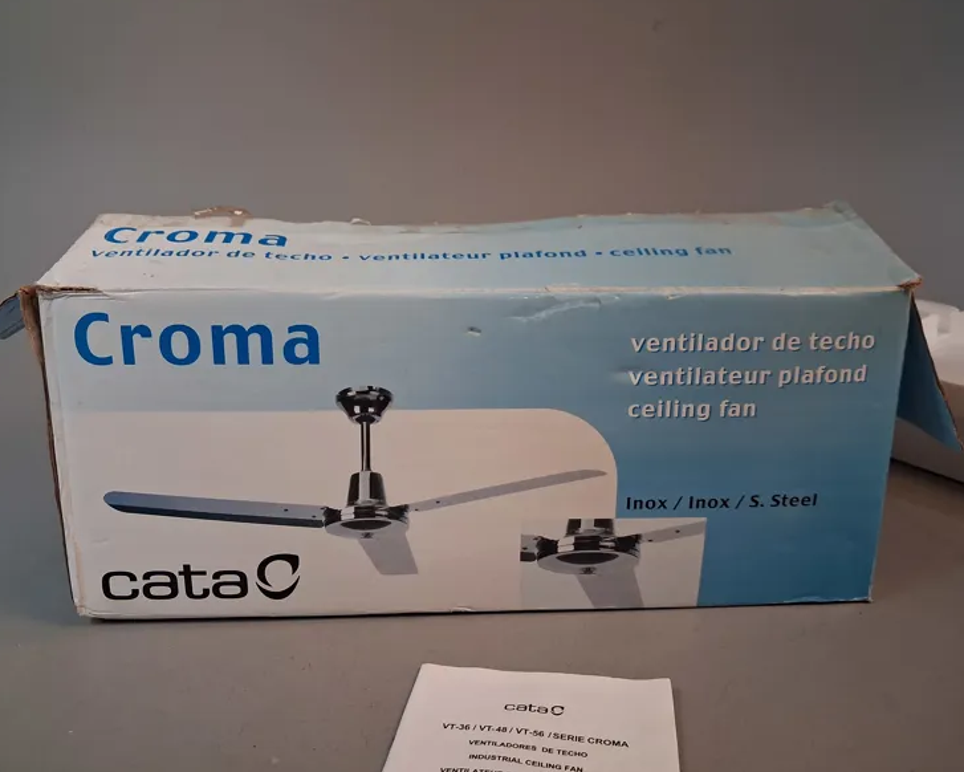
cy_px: 379
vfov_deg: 50.0
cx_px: 476
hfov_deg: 60.4
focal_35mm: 29
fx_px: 828
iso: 400
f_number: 1.8
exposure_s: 1/100
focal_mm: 4
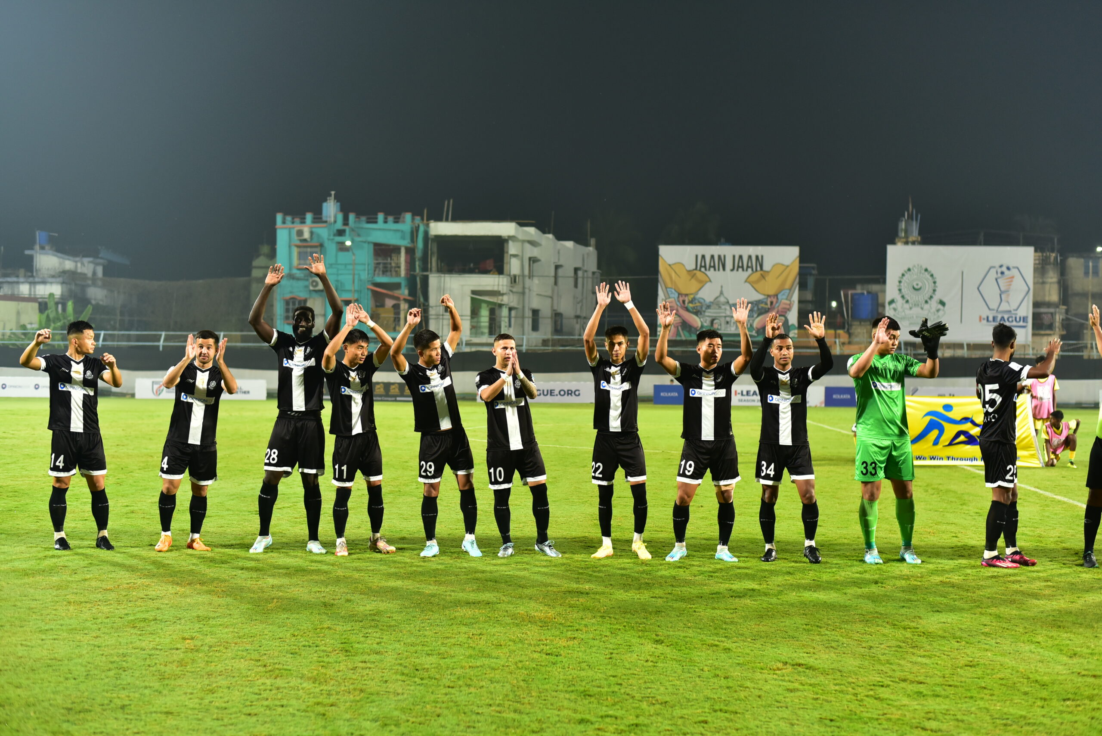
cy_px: 368
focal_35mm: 50
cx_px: 551
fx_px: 1531
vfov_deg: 27.0
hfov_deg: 39.6
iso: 500
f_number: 2.8
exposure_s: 1/250
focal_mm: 50
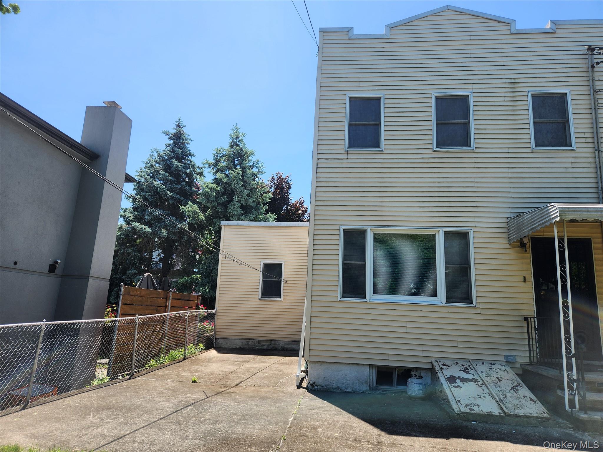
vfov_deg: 58.9
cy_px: 226
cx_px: 302
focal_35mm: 23
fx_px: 401
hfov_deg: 73.9
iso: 20
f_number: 1.8
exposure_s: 1/880
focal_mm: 5.4
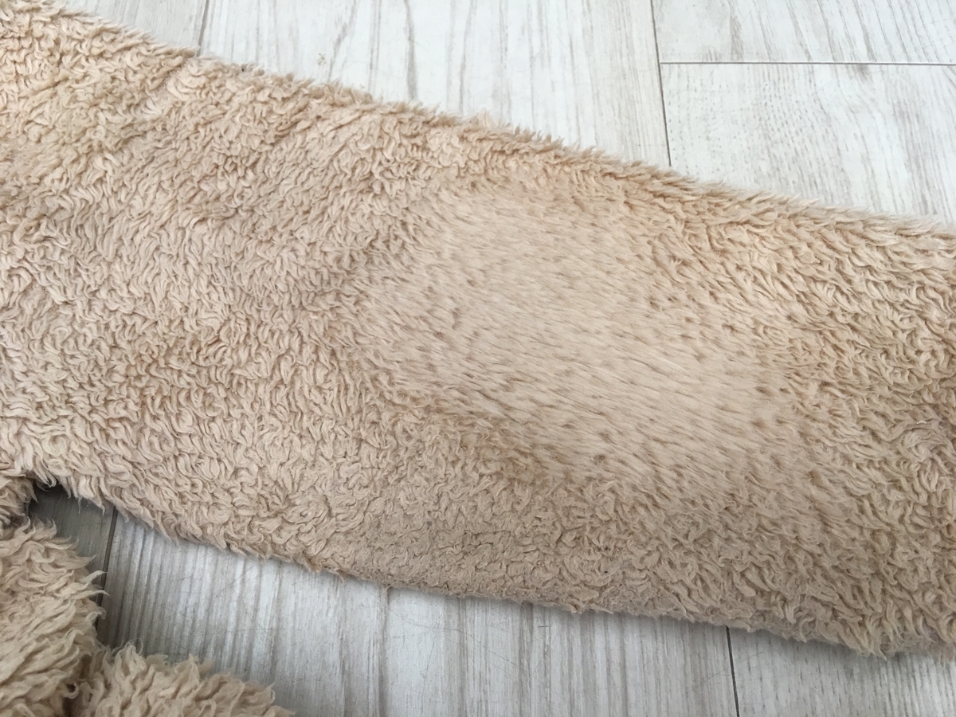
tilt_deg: -64.4
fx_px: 801
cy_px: 358
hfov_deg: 61.7
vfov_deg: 48.2
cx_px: 478
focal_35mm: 29
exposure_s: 1/30
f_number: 2.2
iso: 25
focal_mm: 4.15
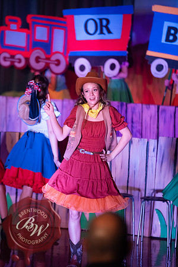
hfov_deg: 6.9
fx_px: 1483
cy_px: 134
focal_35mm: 200
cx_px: 89
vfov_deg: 10.3
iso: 1400
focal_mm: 200
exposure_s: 1/200
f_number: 2.8
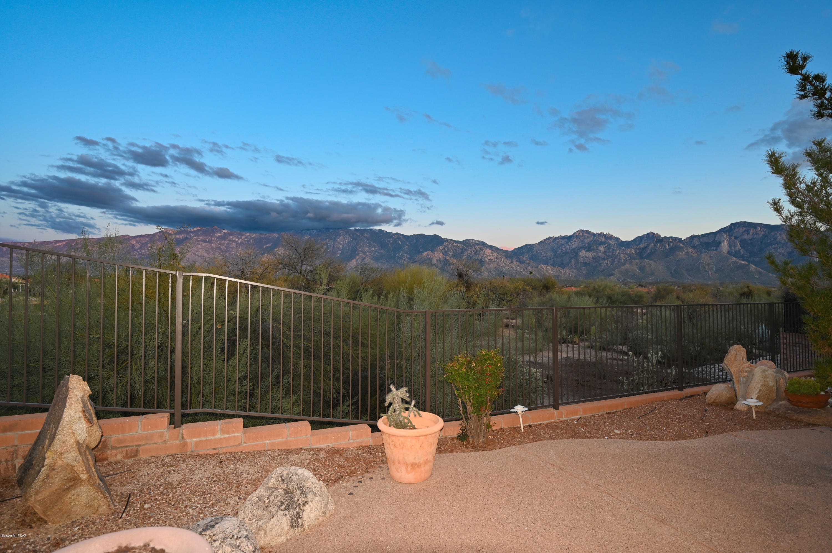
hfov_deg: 88.5
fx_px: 427
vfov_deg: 65.9
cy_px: 276
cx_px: 416
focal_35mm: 18
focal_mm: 18.5
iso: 200
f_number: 4.5
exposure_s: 1/80
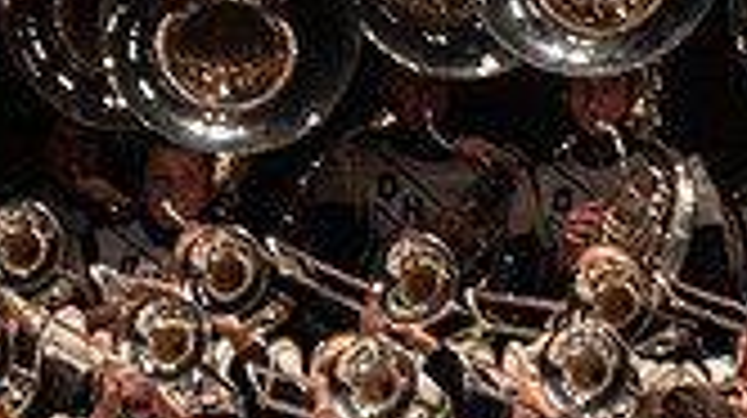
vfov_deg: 1.7
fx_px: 14485
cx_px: -490
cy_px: 553
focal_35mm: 732
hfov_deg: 2.9
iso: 1250
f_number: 3.5
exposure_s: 1/500
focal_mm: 200
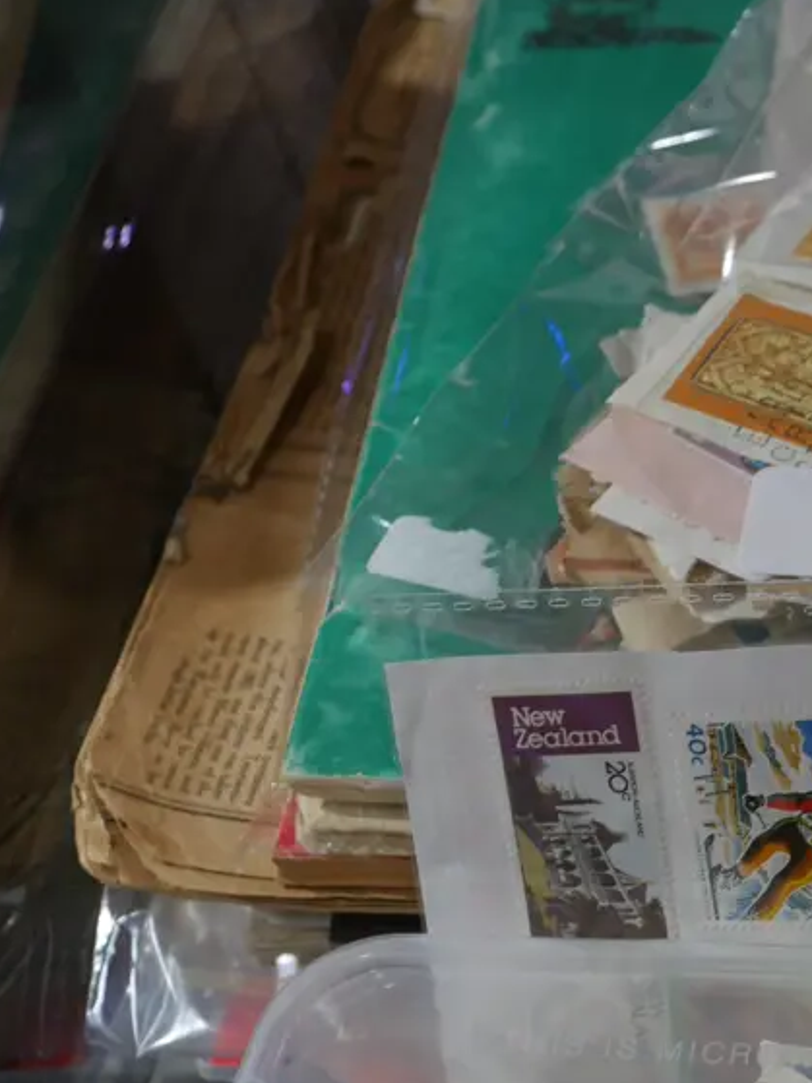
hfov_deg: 16.6
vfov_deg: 22.0
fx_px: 2753
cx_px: 698
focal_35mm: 88
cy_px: 860
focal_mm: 24
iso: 800
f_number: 5.2
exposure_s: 1/60
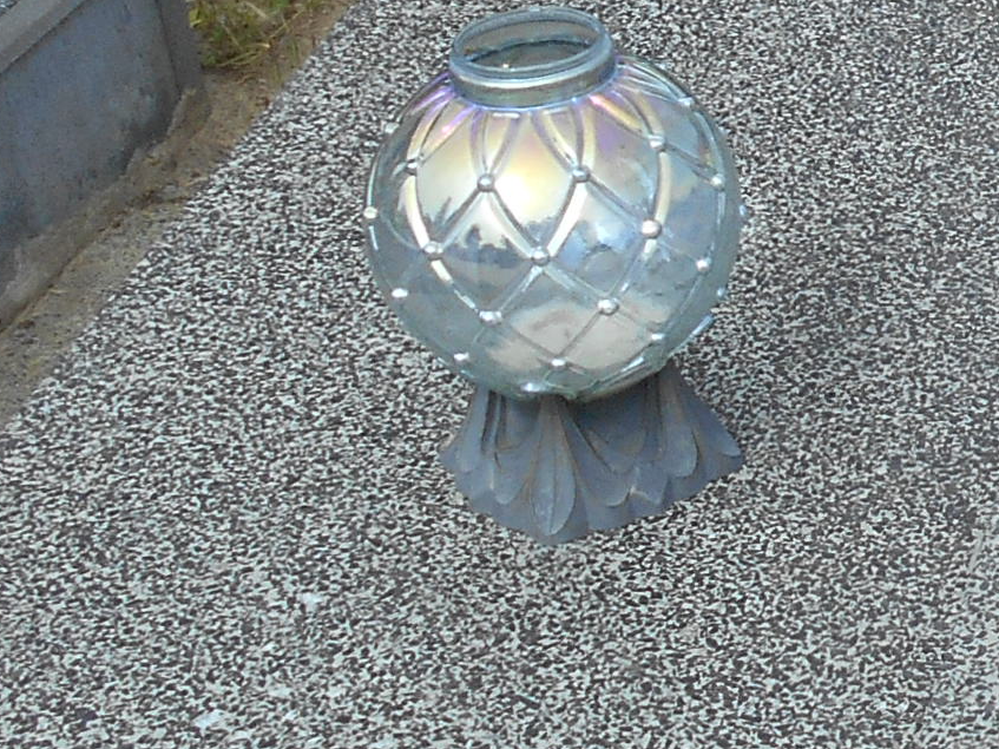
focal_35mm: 112
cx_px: 1530
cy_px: 158
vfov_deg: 13.2
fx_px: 3232
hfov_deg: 16.0
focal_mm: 4.6
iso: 80
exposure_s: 1/640
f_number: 3.2
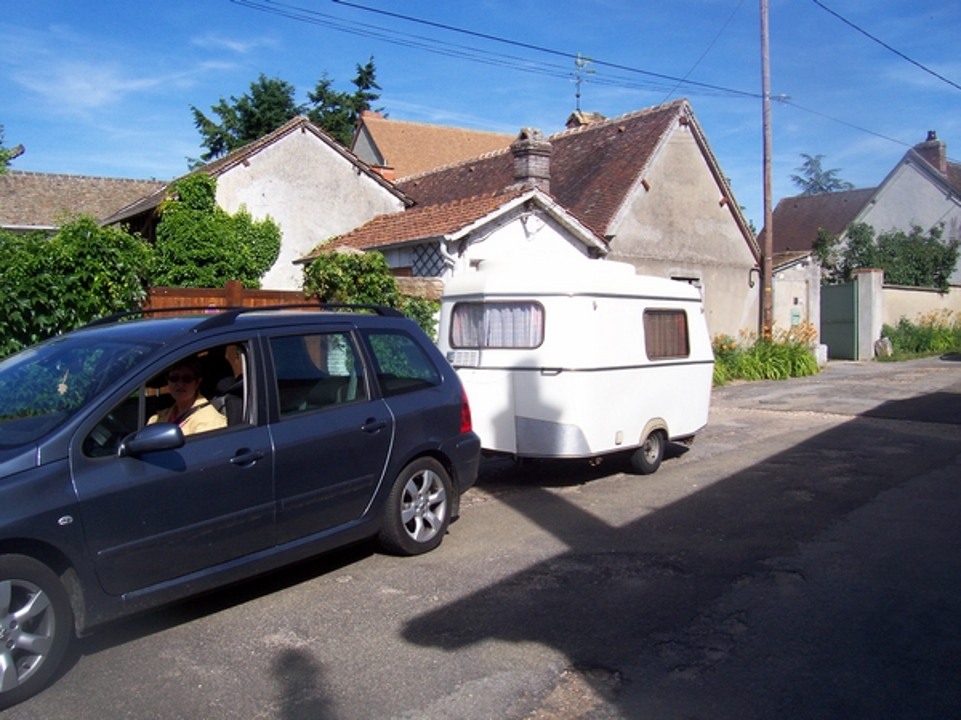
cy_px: 360
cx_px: 480
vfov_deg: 41.8
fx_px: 944
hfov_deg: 54.0
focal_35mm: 34
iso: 80
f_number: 5.1
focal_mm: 5.6
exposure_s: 1/465
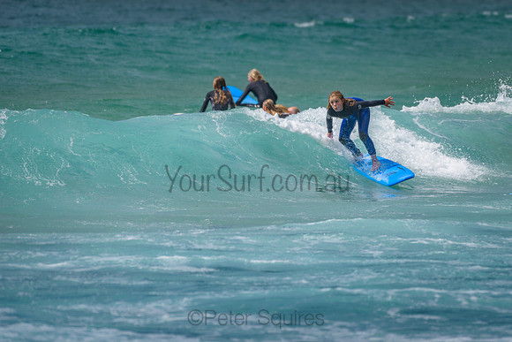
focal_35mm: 680
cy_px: 110
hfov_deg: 3.0
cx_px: 348
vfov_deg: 2.0
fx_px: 9668
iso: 110
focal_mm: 500
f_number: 5.6
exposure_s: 1/2000
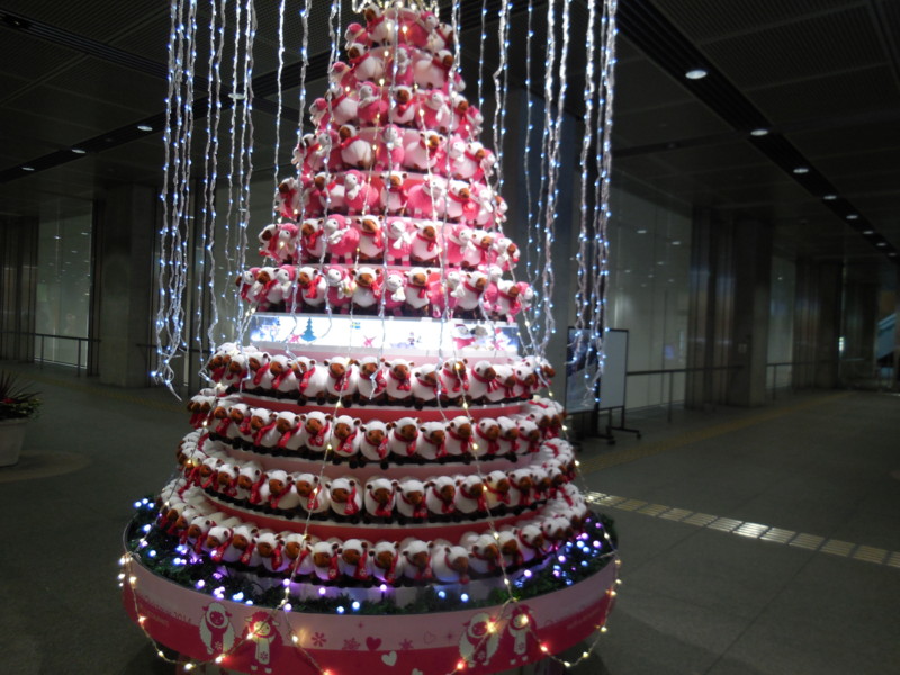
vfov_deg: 54.9
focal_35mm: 25
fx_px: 650
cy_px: 338
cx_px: 450
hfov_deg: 69.4
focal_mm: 4.5
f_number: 3.1
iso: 180
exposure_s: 1/30
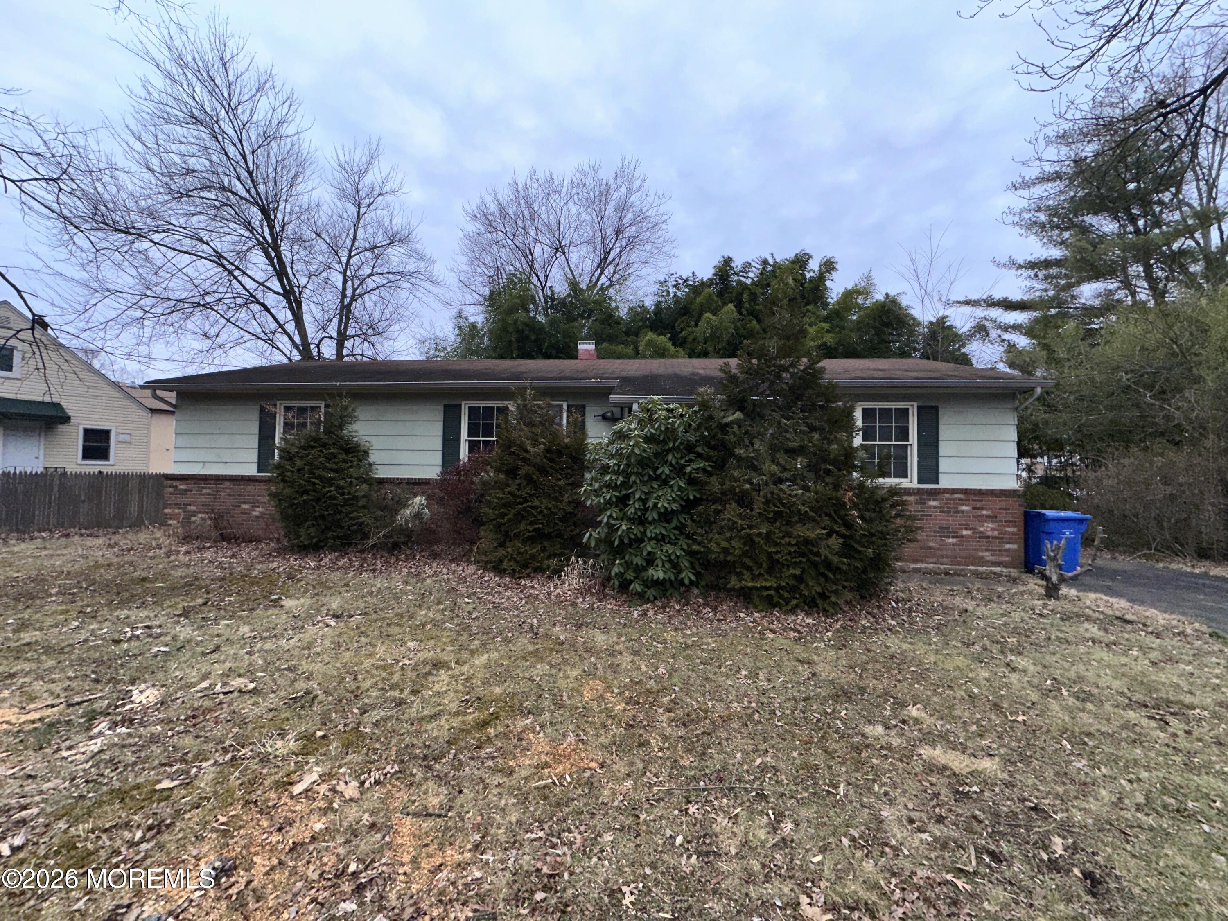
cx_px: 614
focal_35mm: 14
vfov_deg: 85.7
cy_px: 460
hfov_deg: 102.1
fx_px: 497
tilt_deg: +2.2
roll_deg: -1.3
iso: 32
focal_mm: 2.22
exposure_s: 1/1595
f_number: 2.2
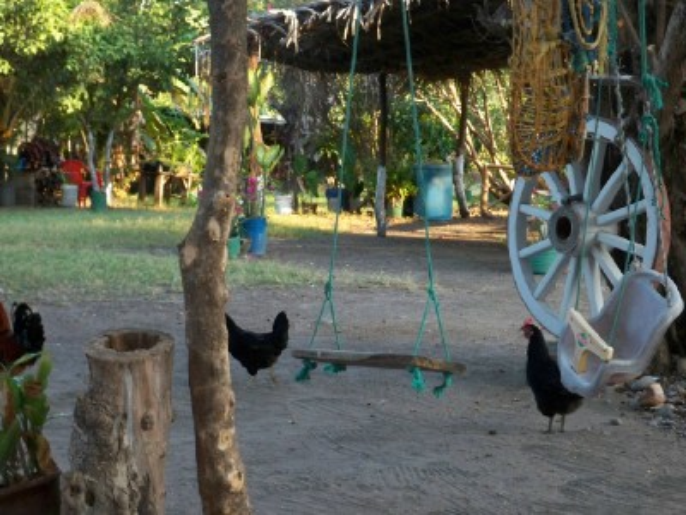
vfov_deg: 17.4
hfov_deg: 23.0
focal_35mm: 85
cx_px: 343
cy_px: 258
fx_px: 1684
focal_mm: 15.1
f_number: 5.1
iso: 320
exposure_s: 1/80
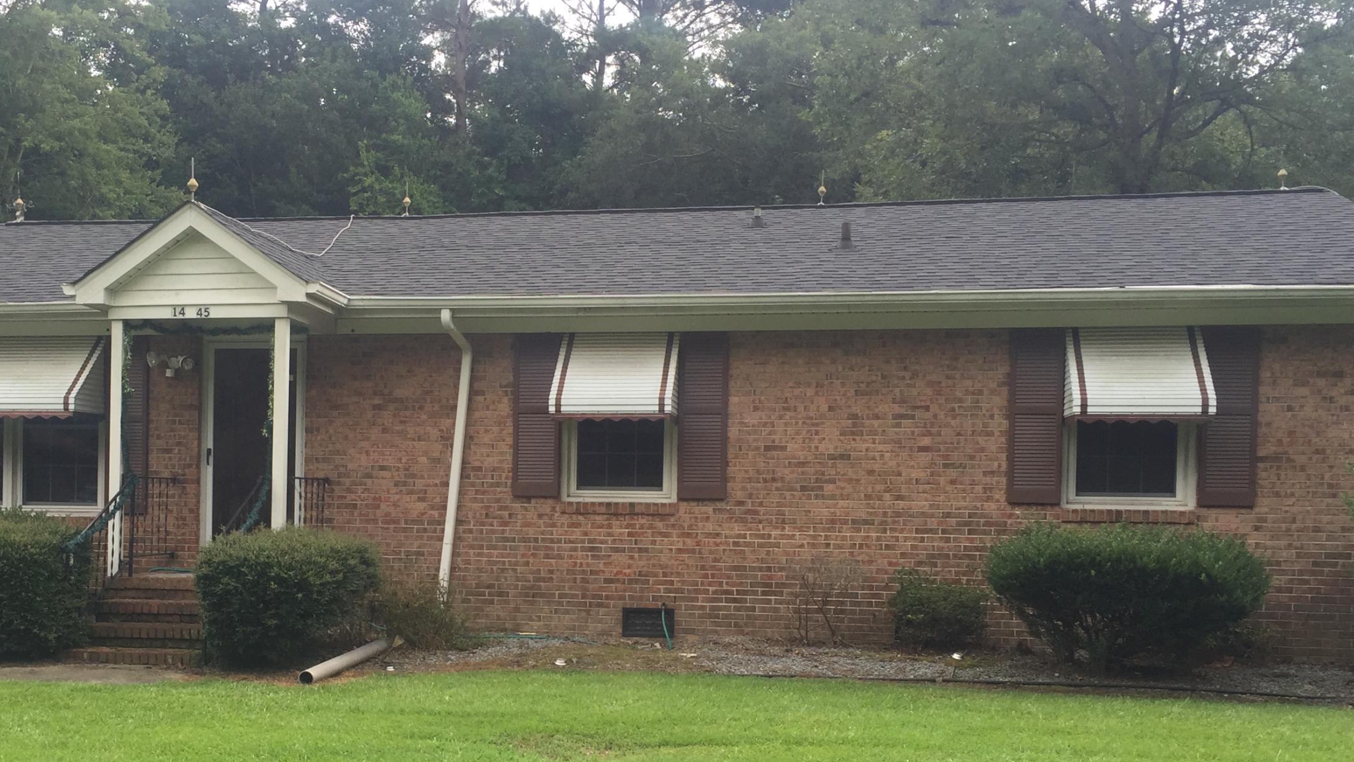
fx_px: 1544
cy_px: 523
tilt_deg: +0.2
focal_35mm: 43
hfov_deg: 47.0
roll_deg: -1.5
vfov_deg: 27.5
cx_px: 512
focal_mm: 4.15
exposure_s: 1/278
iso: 32
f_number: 2.2
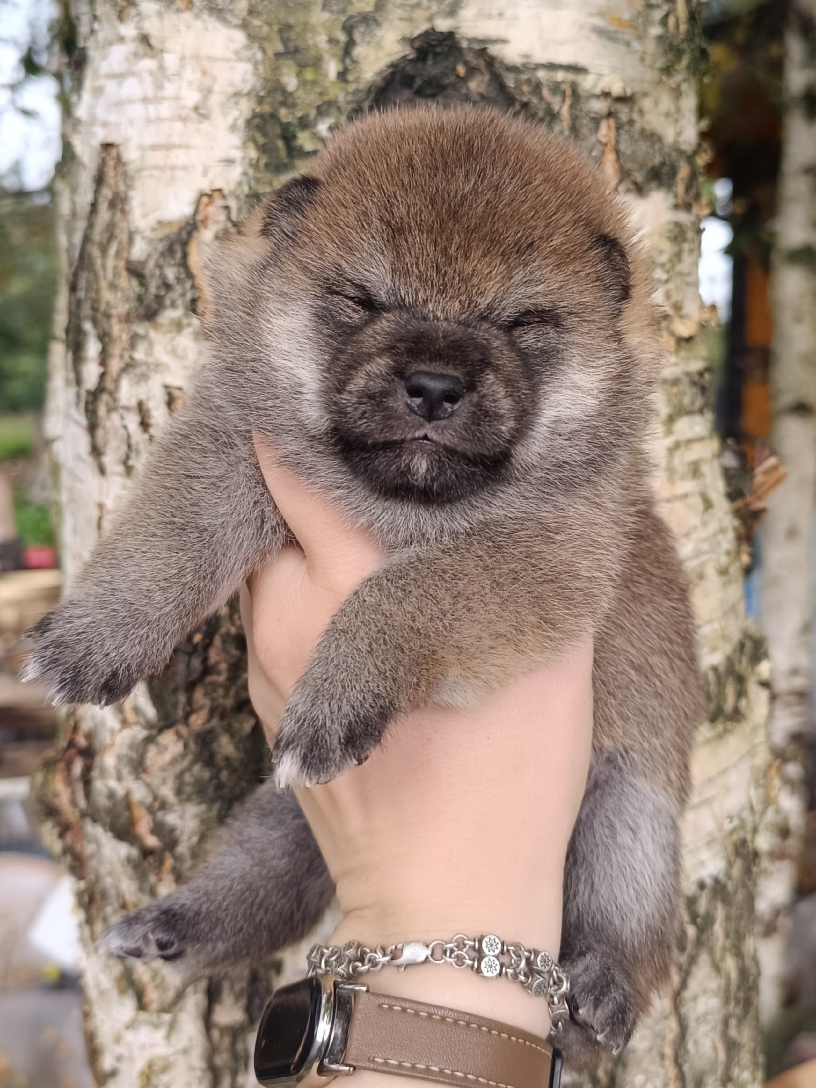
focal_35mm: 24
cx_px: 408
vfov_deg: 71.6
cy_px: 544
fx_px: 754
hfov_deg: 56.8
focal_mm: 6.14
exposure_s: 1/101
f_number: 1.65
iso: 86
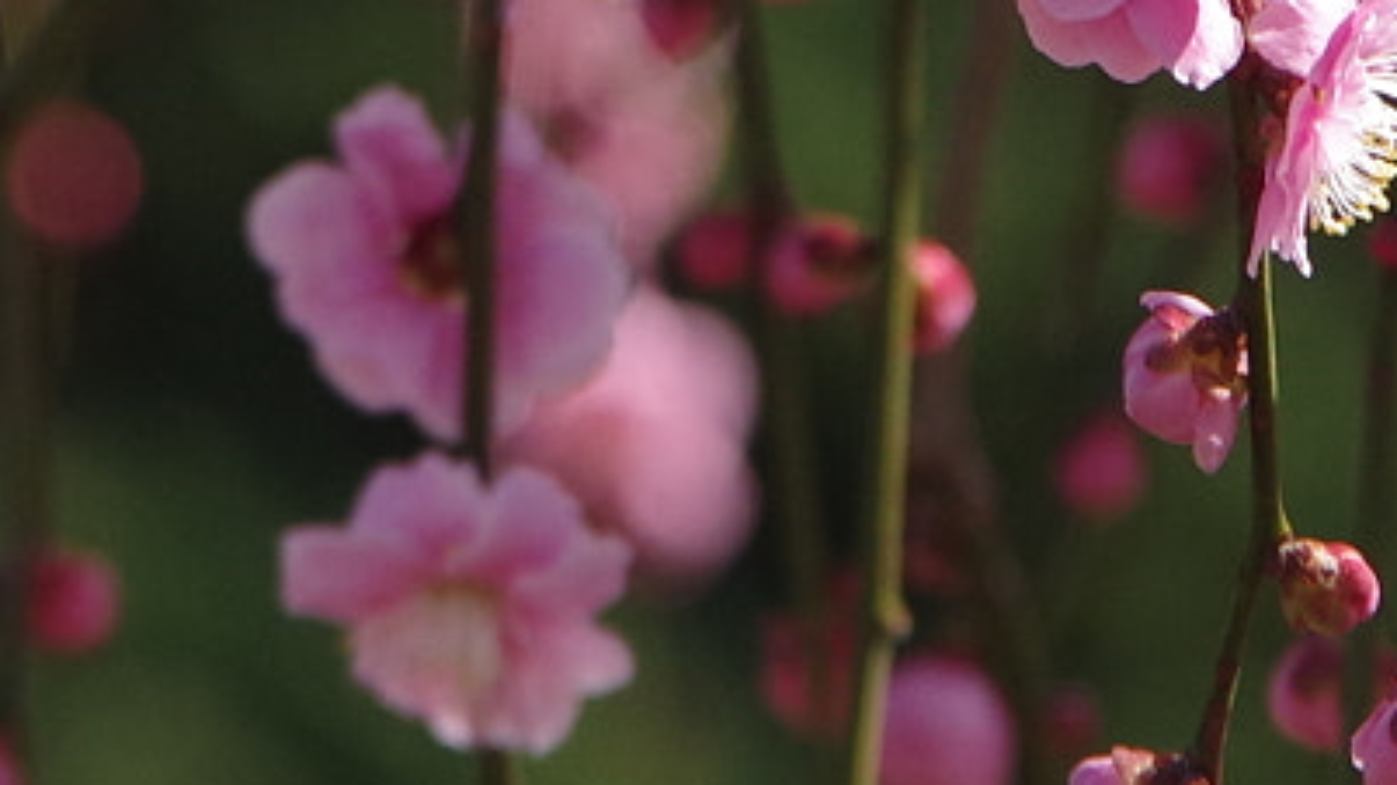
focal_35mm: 1082
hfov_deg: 2.0
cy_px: -297
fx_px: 40063
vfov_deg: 1.1
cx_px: 775
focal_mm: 135
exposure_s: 1/200
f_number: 5.6
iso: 400
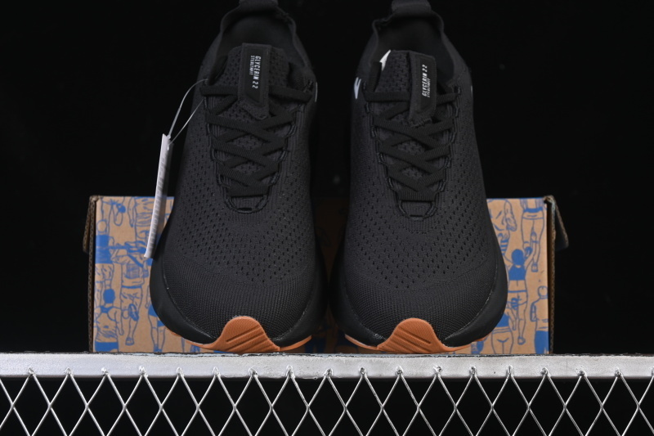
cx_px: 327
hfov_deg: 27.0
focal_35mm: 75
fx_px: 1362
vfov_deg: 18.2
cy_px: 218
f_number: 6.3
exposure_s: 1/60
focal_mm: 50
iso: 160
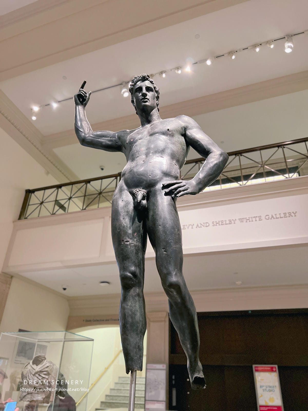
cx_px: 154
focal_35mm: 26
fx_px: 308
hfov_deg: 53.1
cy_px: 206
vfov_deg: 67.3
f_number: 1.5
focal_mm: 5.7
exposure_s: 1/60
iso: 400
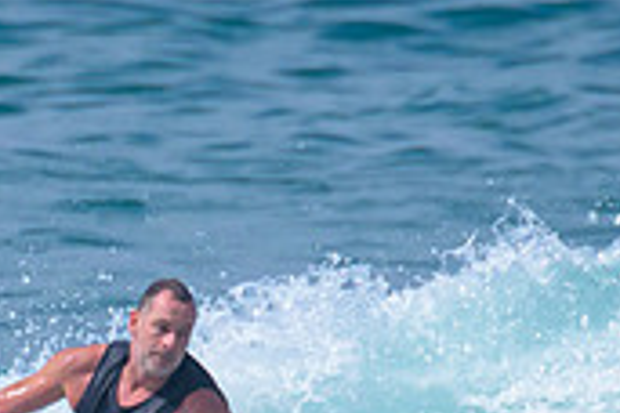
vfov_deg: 0.4
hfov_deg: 0.6
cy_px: 513
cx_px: -129
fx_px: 63803
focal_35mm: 3705
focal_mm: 800
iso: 500
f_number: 11
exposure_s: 1/2000
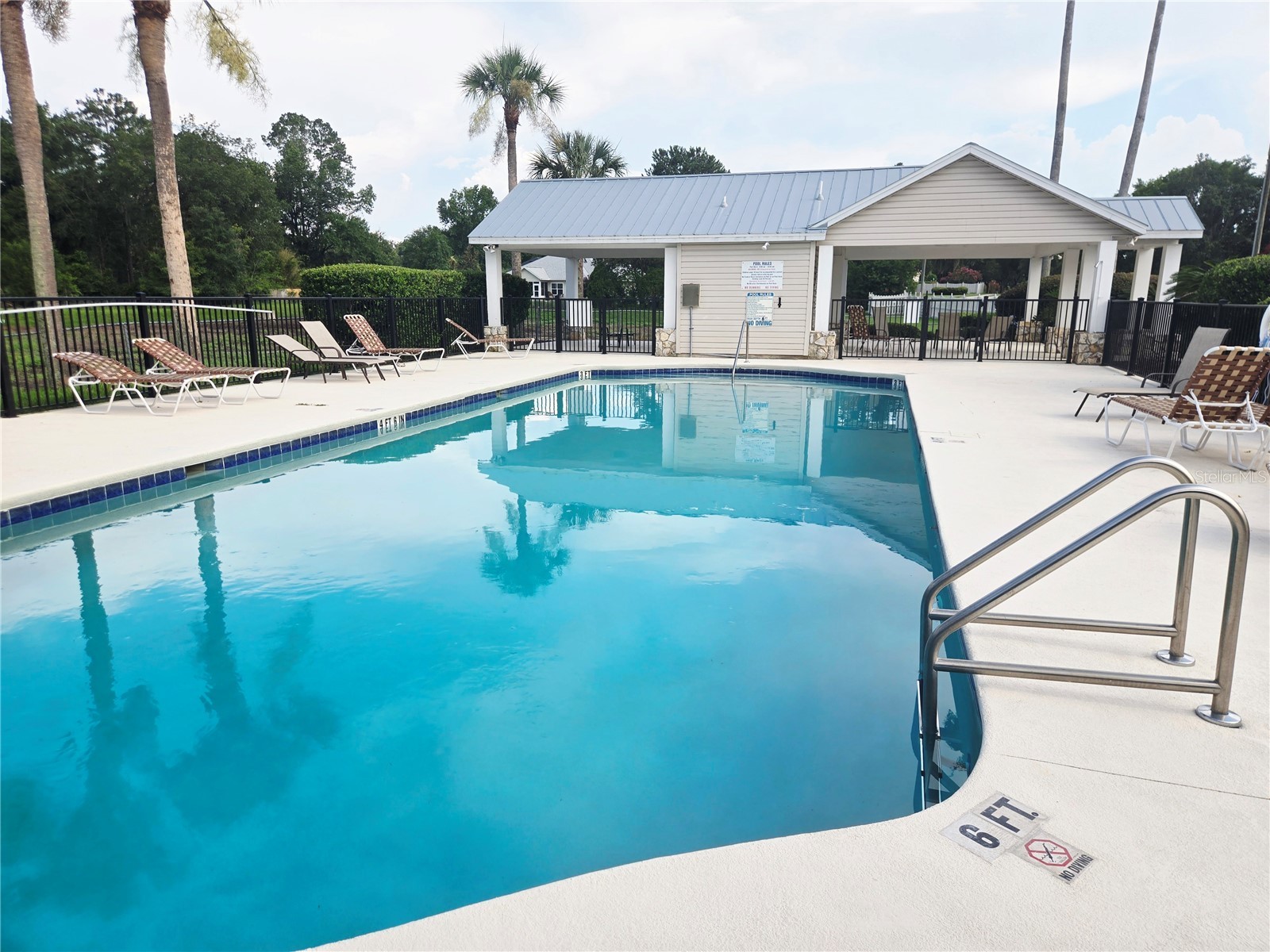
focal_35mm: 23
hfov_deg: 73.9
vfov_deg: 58.9
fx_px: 844
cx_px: 635
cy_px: 476
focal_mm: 5.4
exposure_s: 1/1000
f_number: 1.8
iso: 25
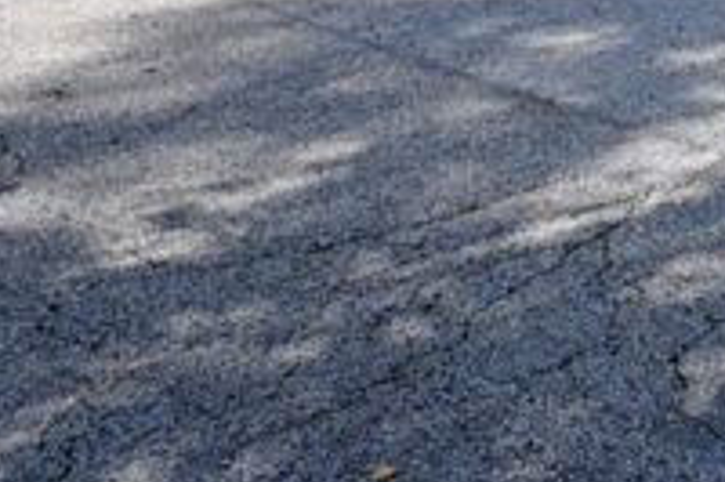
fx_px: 1690
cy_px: -408
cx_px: 1265
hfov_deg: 19.1
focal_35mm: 84
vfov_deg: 14.2
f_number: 8
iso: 100
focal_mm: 14
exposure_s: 1/100
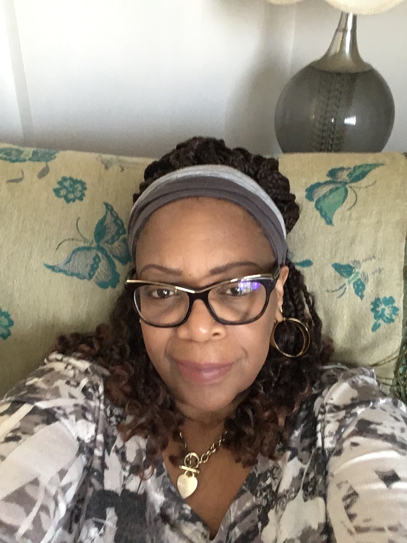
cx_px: 204
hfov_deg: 45.4
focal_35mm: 31
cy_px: 272
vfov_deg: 58.4
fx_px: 486
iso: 400
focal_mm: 2.15
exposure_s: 1/20
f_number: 2.4
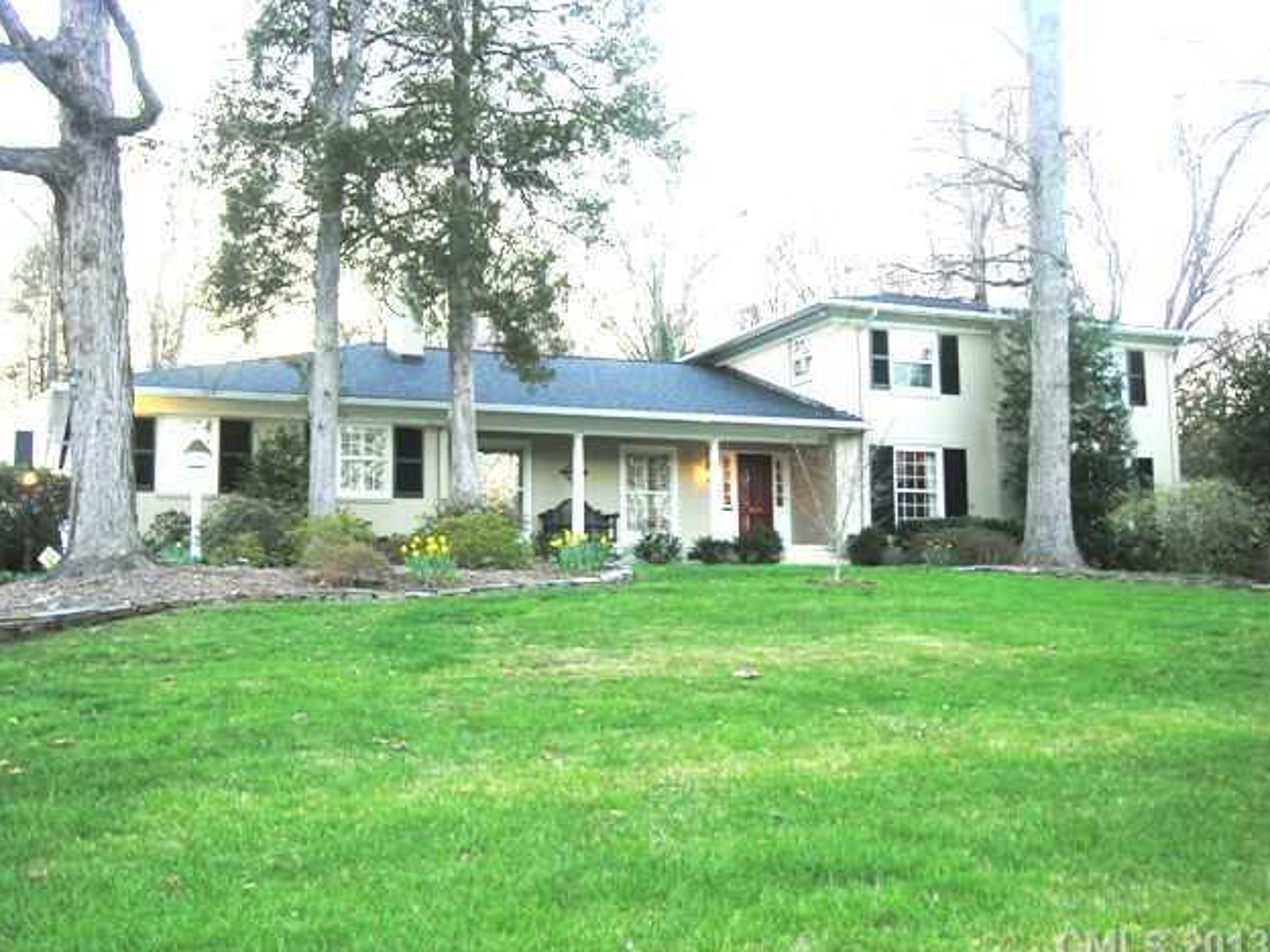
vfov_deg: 36.0
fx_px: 1468
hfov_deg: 46.8
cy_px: 482
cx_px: 633
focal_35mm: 40
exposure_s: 1/39.8
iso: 58
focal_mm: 10
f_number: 3.2
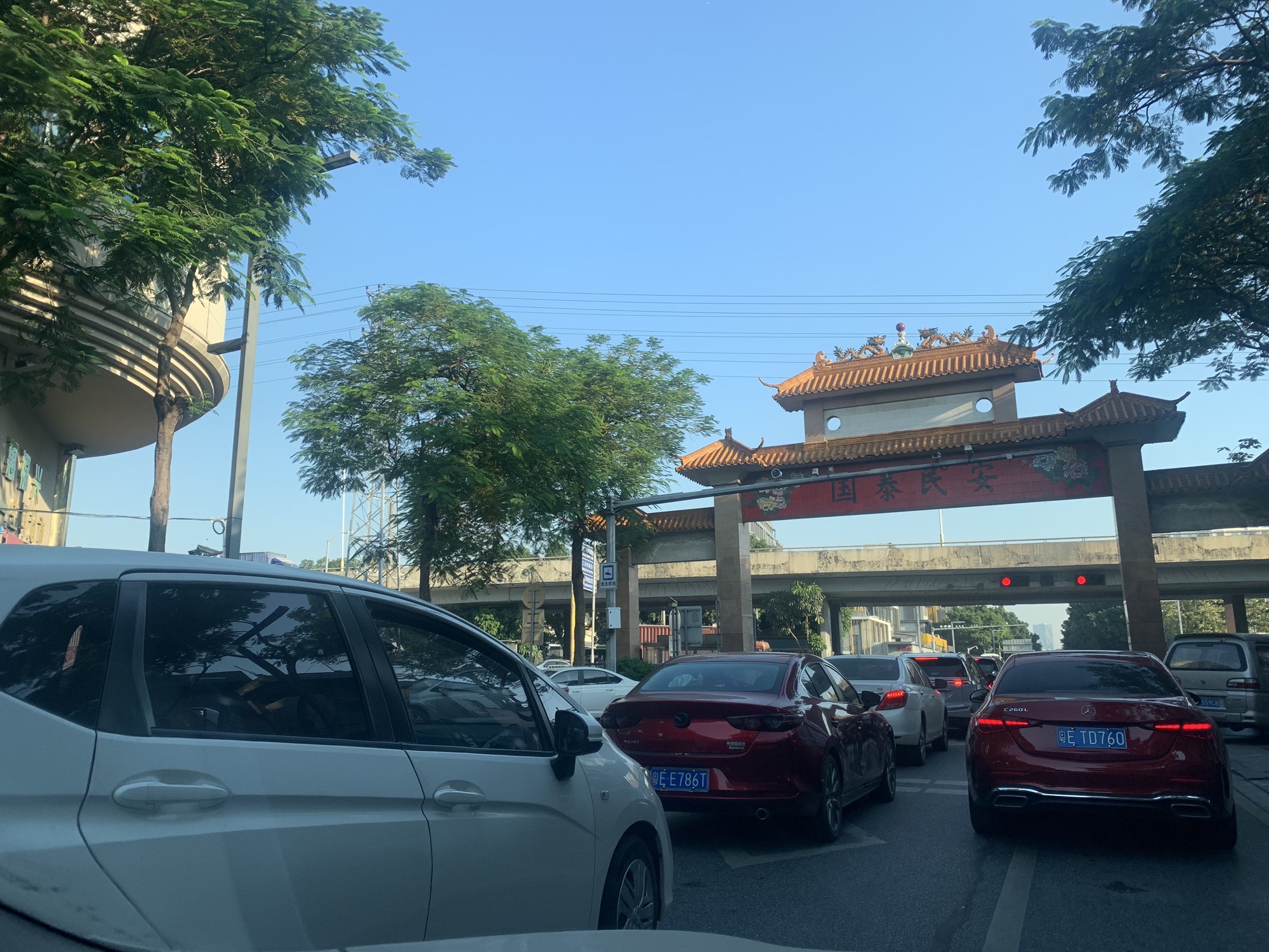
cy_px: 476
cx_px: 634
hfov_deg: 67.3
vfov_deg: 53.1
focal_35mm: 26
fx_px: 953
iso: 25
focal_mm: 4.25
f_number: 1.8
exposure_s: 1/678
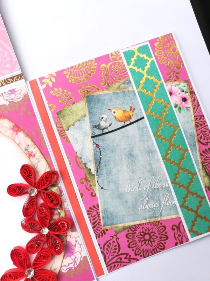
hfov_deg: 53.1
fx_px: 210
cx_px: 105
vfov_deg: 67.3
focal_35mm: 26
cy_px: 140
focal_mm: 3.83
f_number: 2.2
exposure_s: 1/327
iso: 50
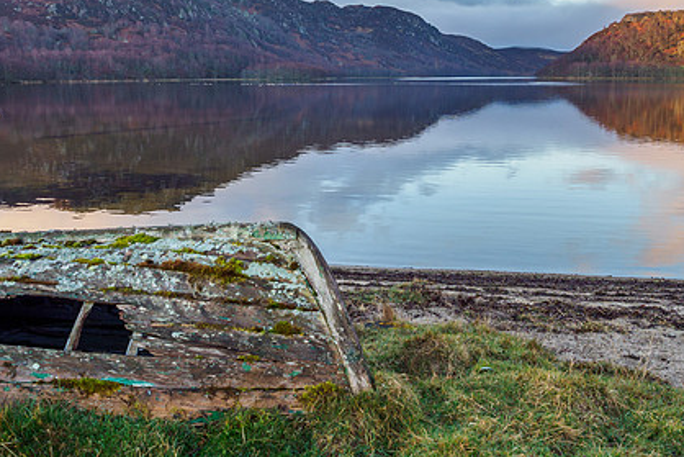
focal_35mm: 35
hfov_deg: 54.1
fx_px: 665
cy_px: 179
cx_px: 401
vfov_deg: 37.7
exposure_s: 1/30
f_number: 7.1
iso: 200
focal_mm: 12
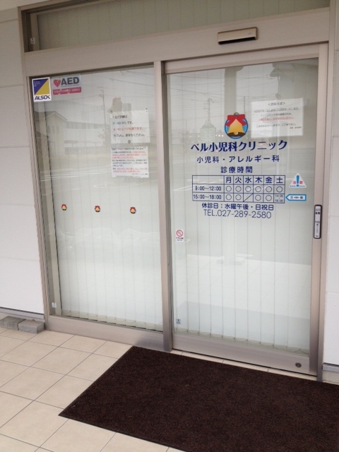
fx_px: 457
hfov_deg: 40.7
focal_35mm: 35
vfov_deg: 52.6
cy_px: 226
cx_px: 170
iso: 50
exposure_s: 1/40
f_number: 2.4
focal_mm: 4.28
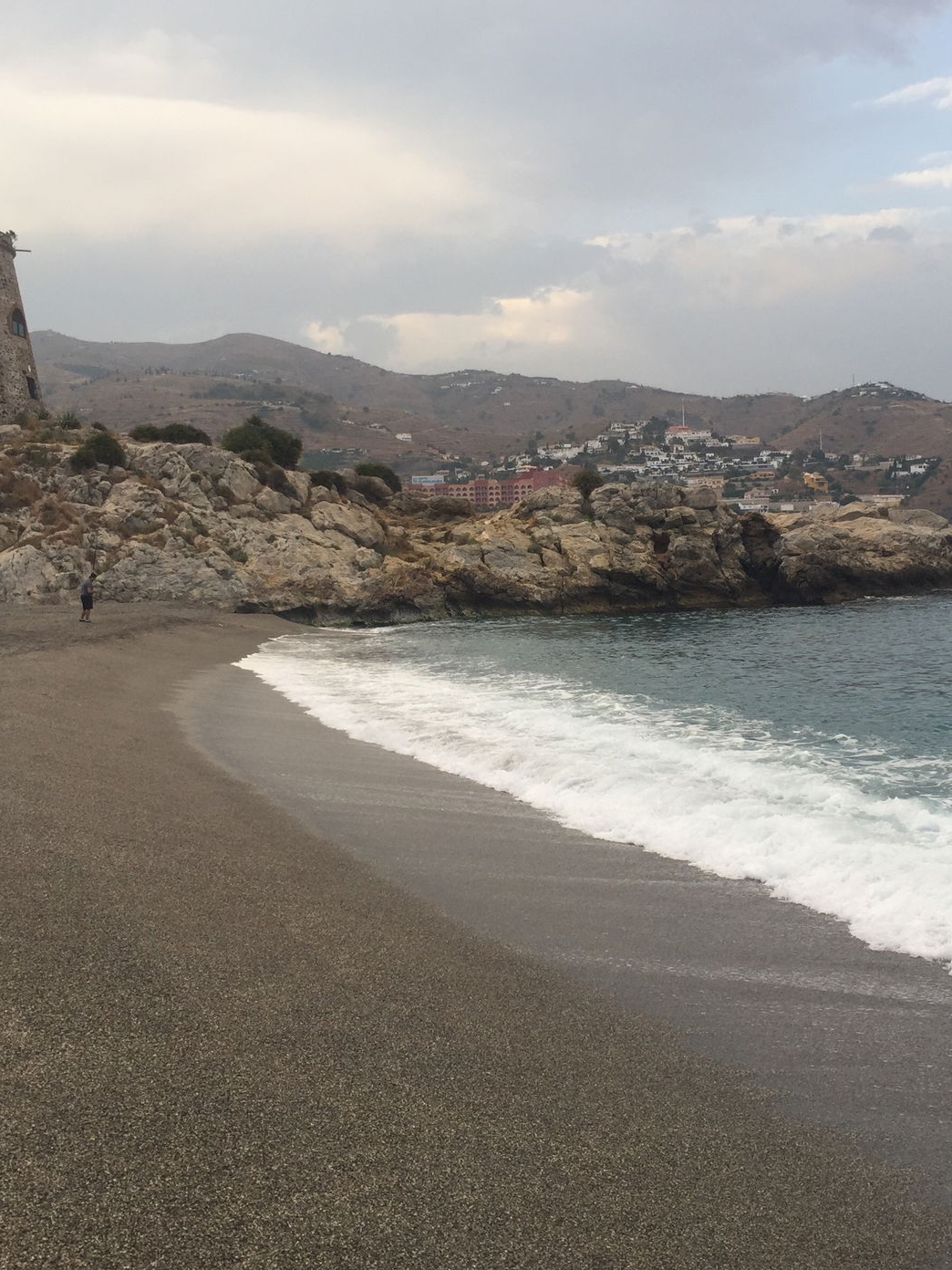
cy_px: 623
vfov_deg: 46.8
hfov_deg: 35.8
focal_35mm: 40
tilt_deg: -2.8
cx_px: 595
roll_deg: -0.8
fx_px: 1467
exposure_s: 1/258
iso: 32
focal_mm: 4.15
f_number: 2.2
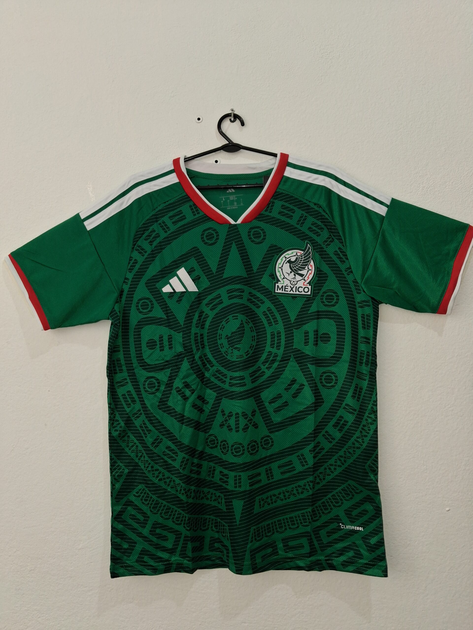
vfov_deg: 65.3
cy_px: 315
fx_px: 492
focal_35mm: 27
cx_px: 236
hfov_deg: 51.4
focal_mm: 4
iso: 160
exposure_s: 1/120
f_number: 1.8
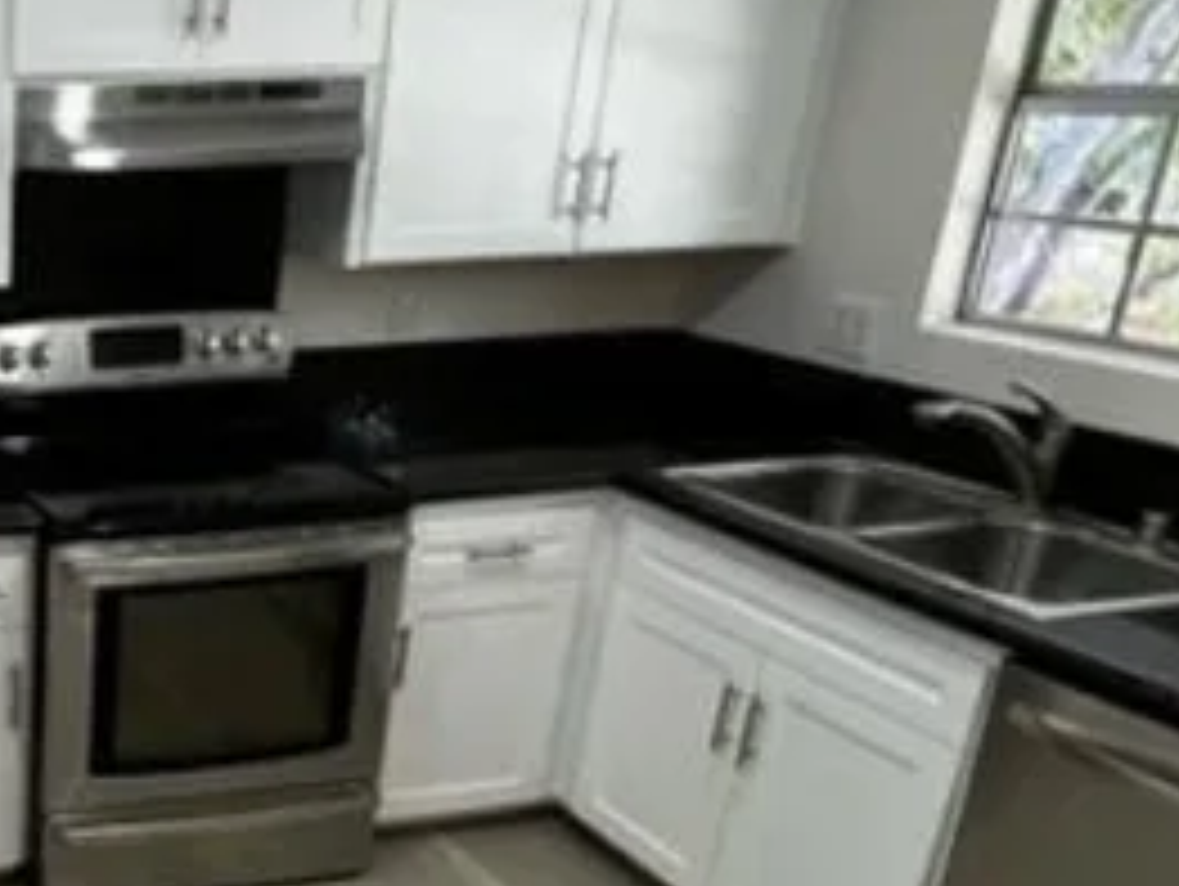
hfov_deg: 39.5
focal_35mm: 37
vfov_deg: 38.4
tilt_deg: -20.9
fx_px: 1261
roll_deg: +1.6
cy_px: 562
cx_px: -160
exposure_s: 1/120
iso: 160
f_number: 1.8
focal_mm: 1.57
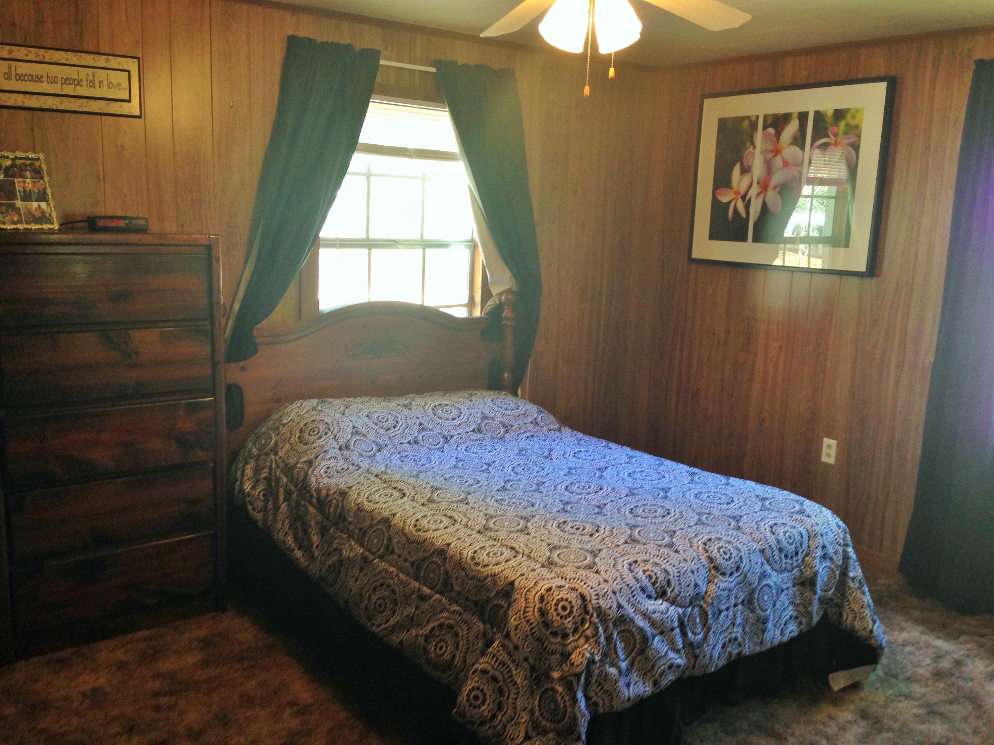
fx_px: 948
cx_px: 497
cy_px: 372
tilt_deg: -10.9
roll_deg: -1.8
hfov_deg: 55.4
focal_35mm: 33
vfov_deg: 42.9
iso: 100
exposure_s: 1/20
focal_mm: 4.12
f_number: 2.4
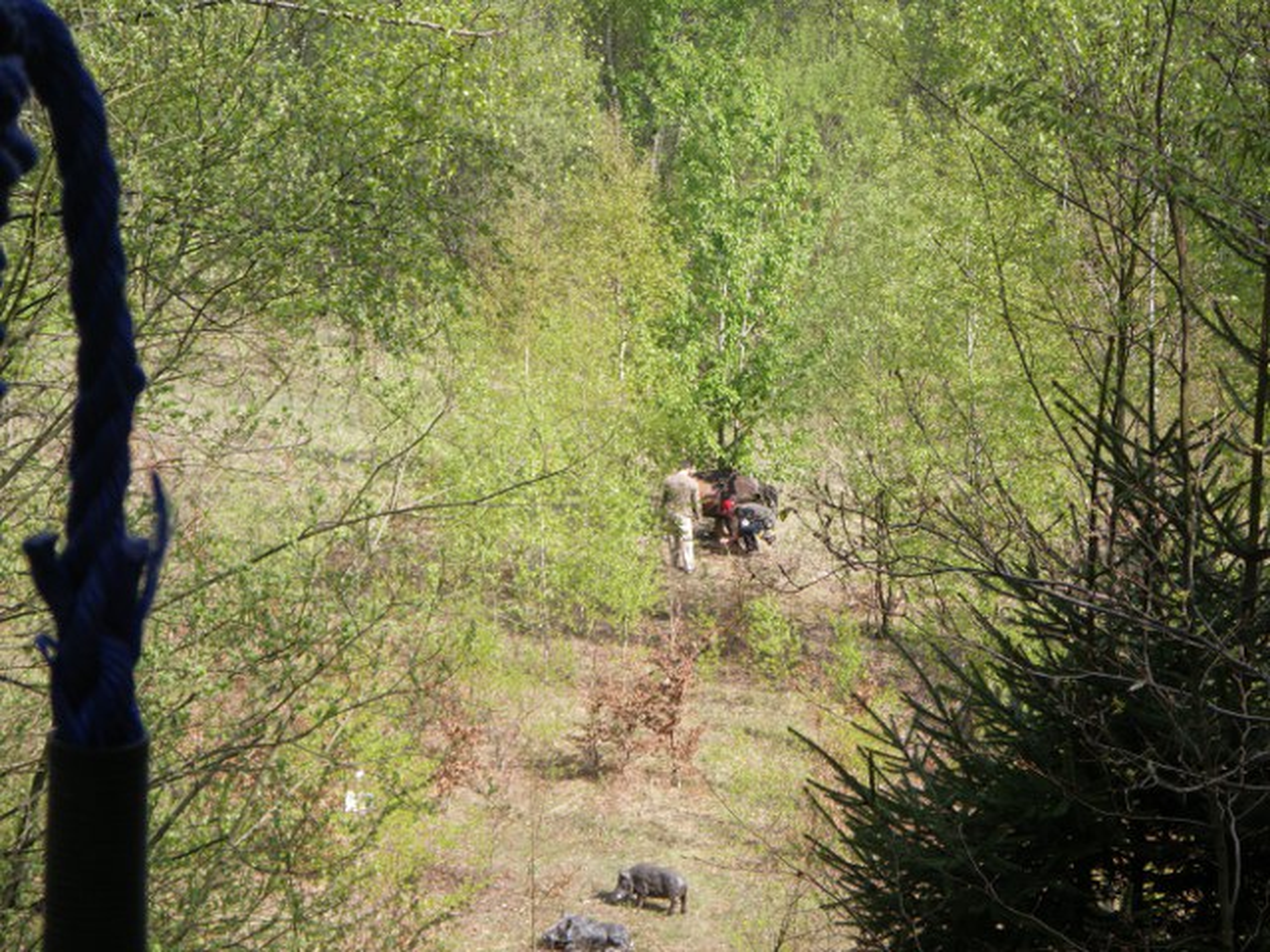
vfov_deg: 15.7
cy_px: 476
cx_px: 635
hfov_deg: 20.9
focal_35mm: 94
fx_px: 3449
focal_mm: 16.7
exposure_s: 1/125
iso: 64
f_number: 5
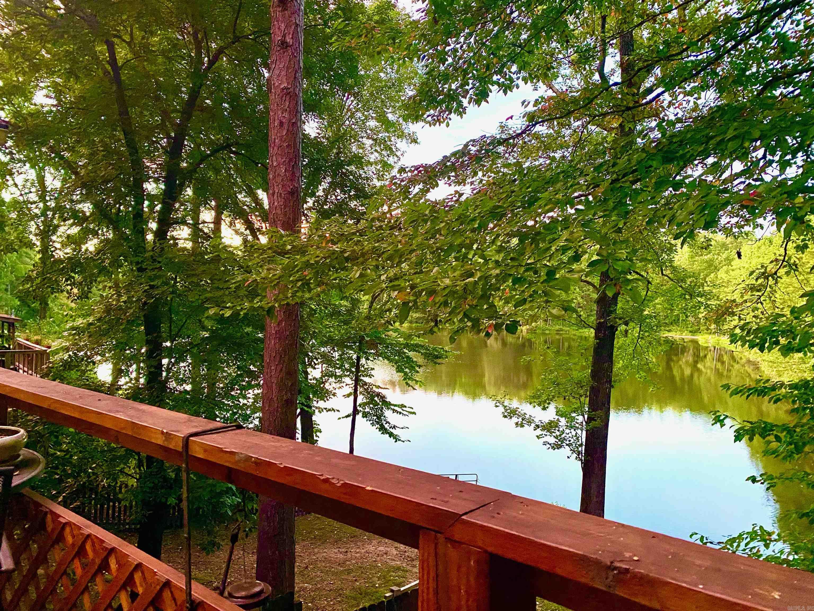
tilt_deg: -1.2
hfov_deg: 67.3
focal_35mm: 26
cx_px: 407
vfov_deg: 53.1
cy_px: 306
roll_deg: -1.6
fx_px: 611
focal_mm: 4.25
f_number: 1.8
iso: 640
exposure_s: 1/30
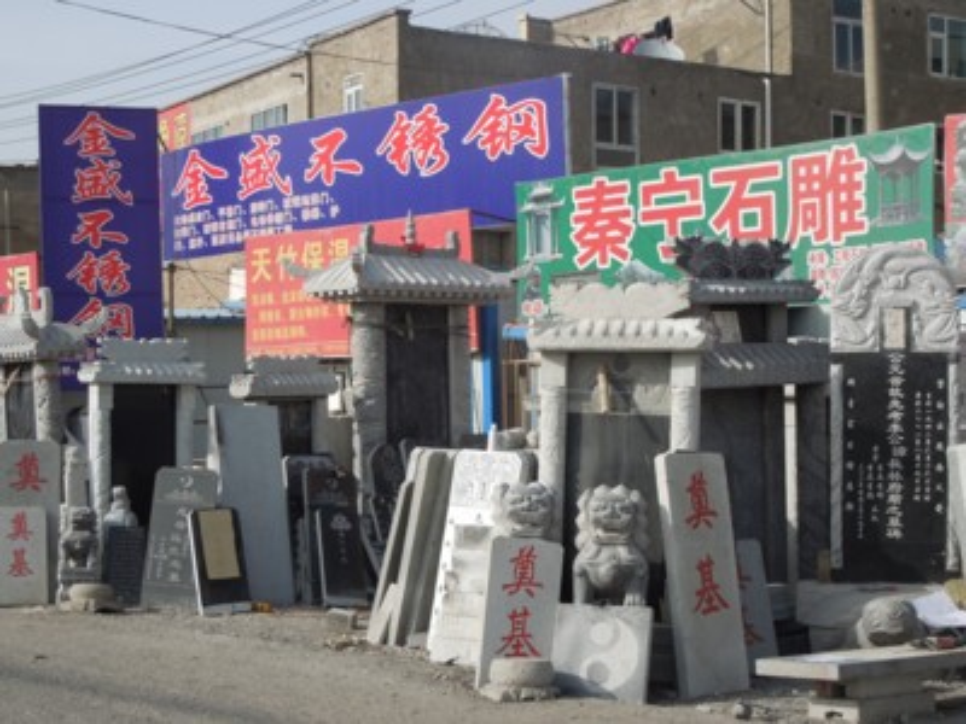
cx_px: 483
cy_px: 362
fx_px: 1702
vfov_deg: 24.0
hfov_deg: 31.7
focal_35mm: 61
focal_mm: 11
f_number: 4.3
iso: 100
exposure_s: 1/640
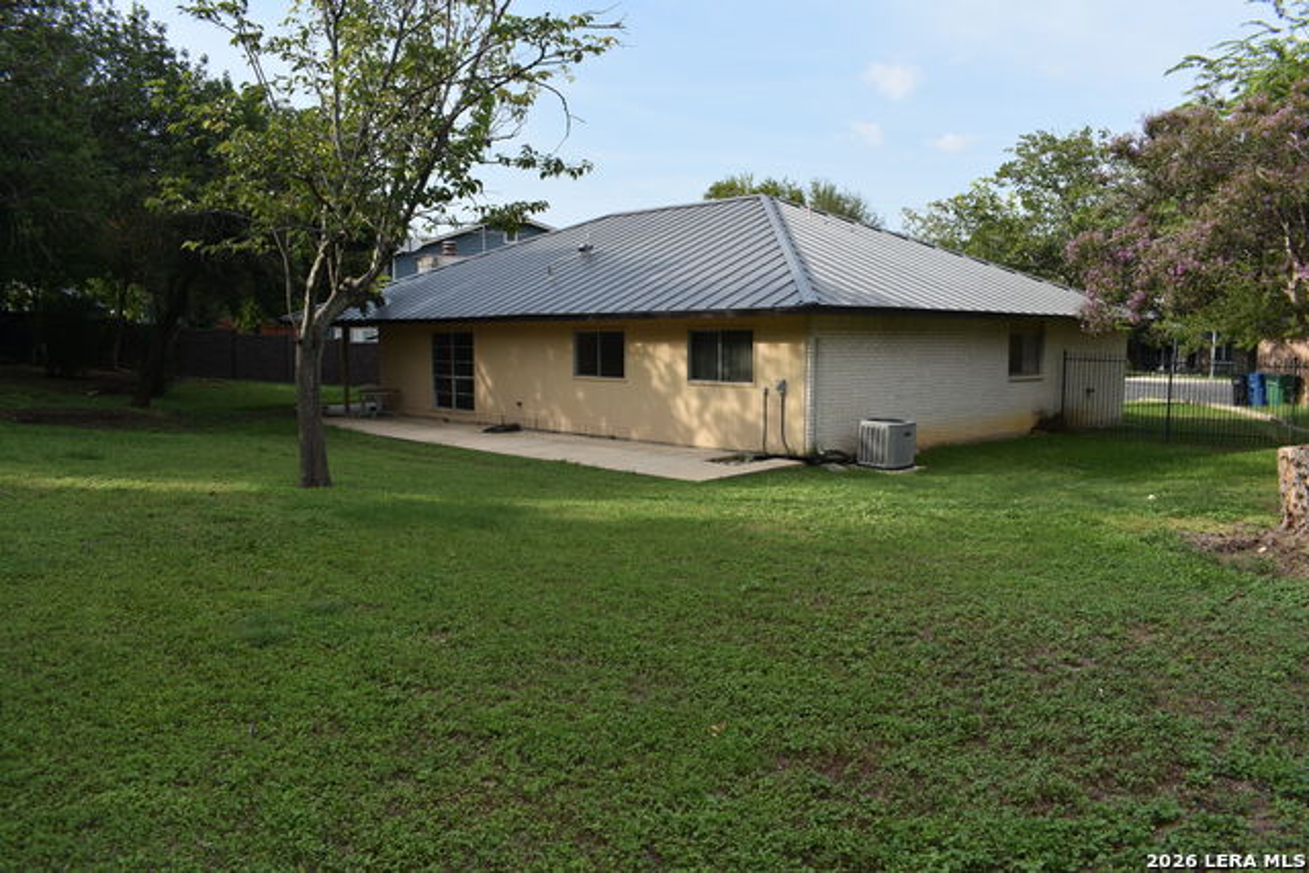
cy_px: 436
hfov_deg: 67.4
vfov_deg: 48.0
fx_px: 982
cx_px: 654
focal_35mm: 27
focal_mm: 18
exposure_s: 1/200
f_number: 7.1
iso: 100
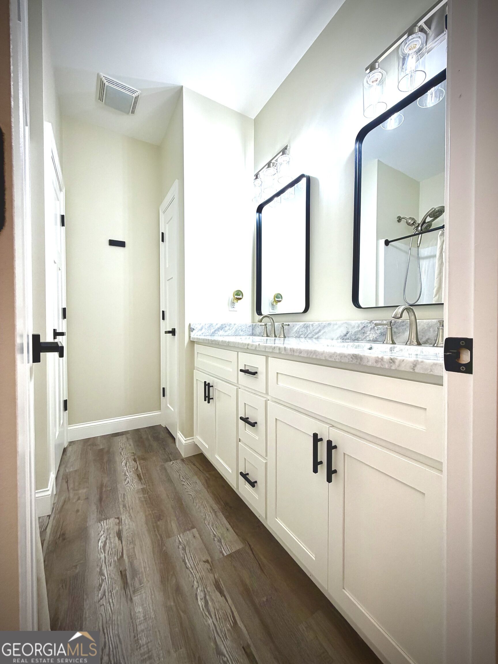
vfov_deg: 102.1
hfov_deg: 85.7
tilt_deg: -1.5
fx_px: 269
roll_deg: +0.1
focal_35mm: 14
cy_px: 332
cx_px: 249
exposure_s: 1/120
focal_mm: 2.22
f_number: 2.2
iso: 100
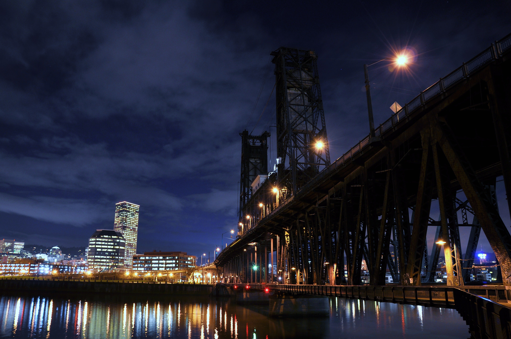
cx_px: 256
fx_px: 383
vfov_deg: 47.8
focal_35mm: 27
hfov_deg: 67.4
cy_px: 170
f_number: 6.3
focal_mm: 18
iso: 250
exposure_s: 4
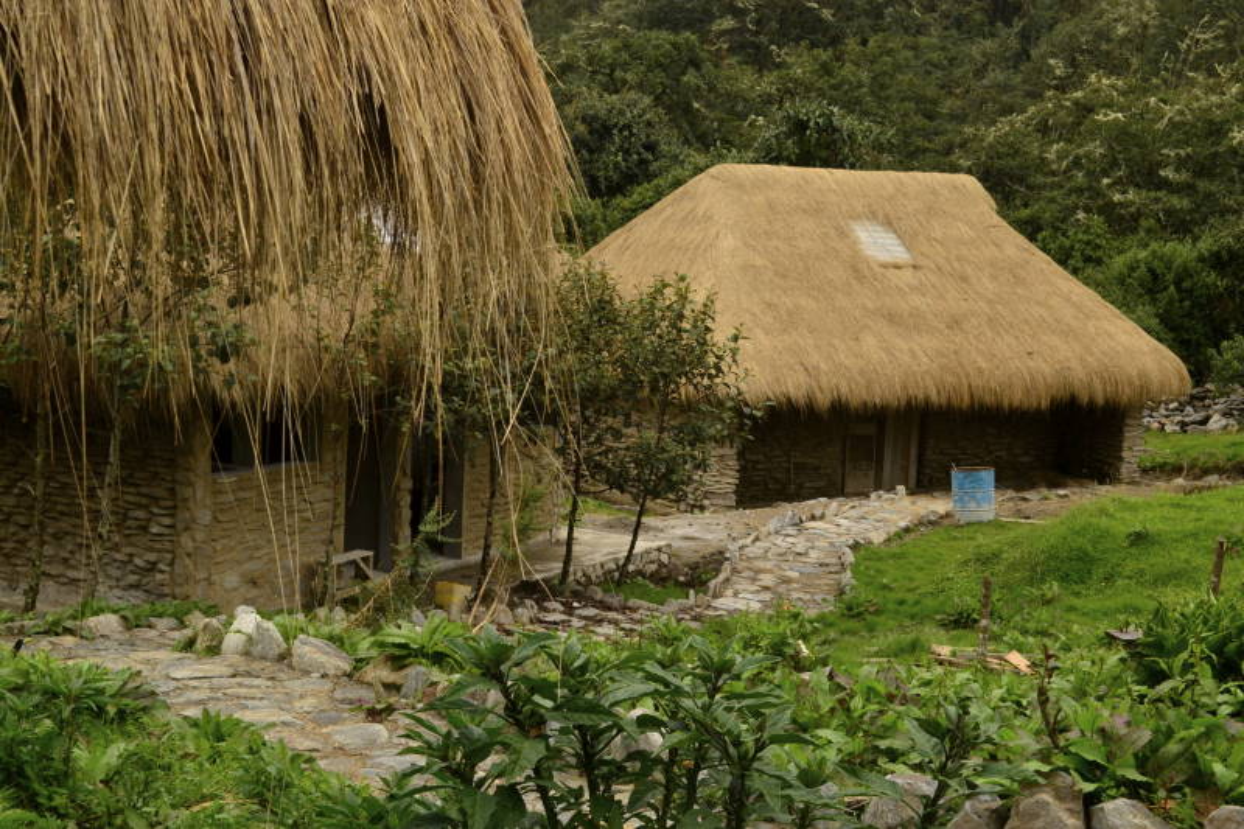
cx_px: 622
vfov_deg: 28.1
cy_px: 414
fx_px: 1658
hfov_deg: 41.1
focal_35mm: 48
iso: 800
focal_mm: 32
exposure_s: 1/200
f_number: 11
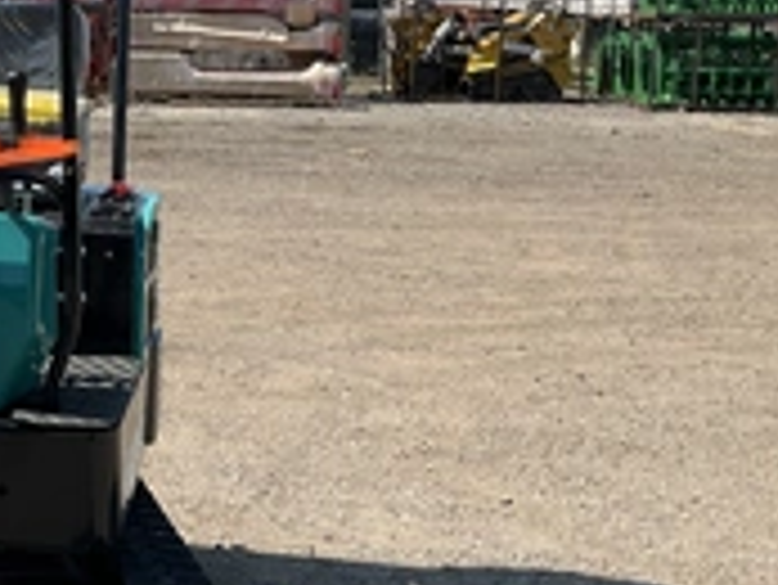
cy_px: 184
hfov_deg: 26.9
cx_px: -45
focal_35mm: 67
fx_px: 1507
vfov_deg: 21.9
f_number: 1.8
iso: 25
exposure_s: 1/1490
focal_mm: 3
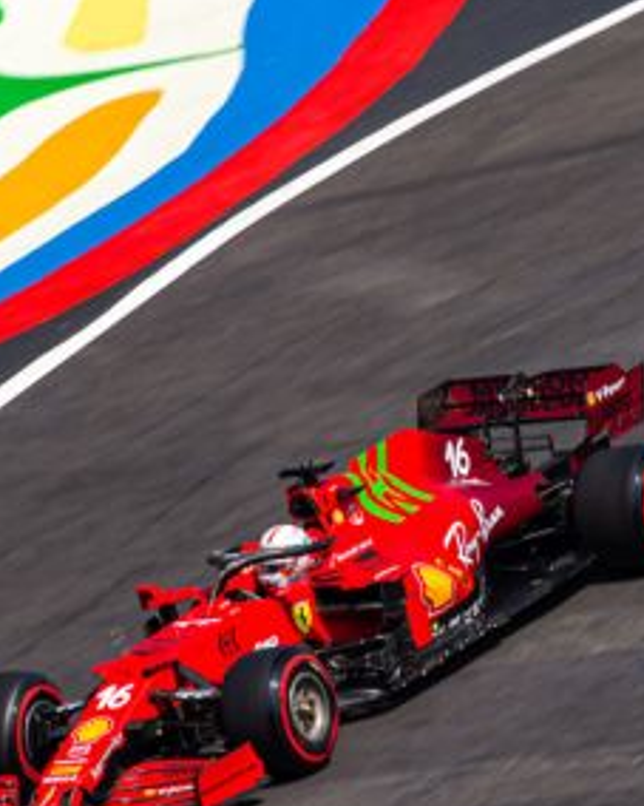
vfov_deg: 2.2
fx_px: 21287
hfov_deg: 1.7
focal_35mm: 893
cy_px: 412
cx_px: 304
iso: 50
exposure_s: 1/200
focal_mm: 450
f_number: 9
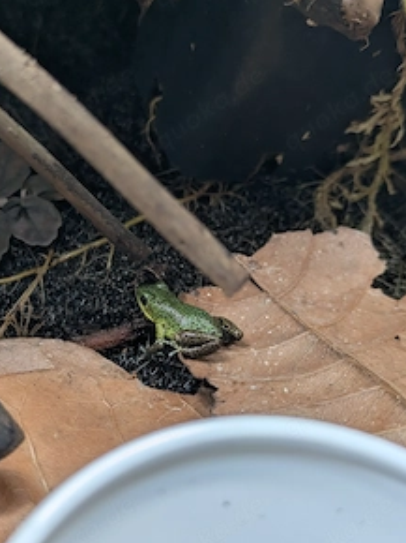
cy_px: 279
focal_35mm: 66
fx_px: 1034
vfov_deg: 29.4
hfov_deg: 22.2
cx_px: 148
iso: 58
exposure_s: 1/99.9
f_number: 1.85
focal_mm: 6.81
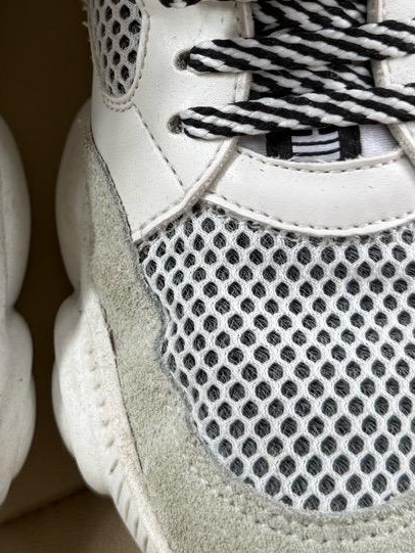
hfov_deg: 20.4
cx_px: 71
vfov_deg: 26.8
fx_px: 1134
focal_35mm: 71
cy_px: 104
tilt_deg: -63.8
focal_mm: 6.76
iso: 64
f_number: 1.78
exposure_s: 1/121
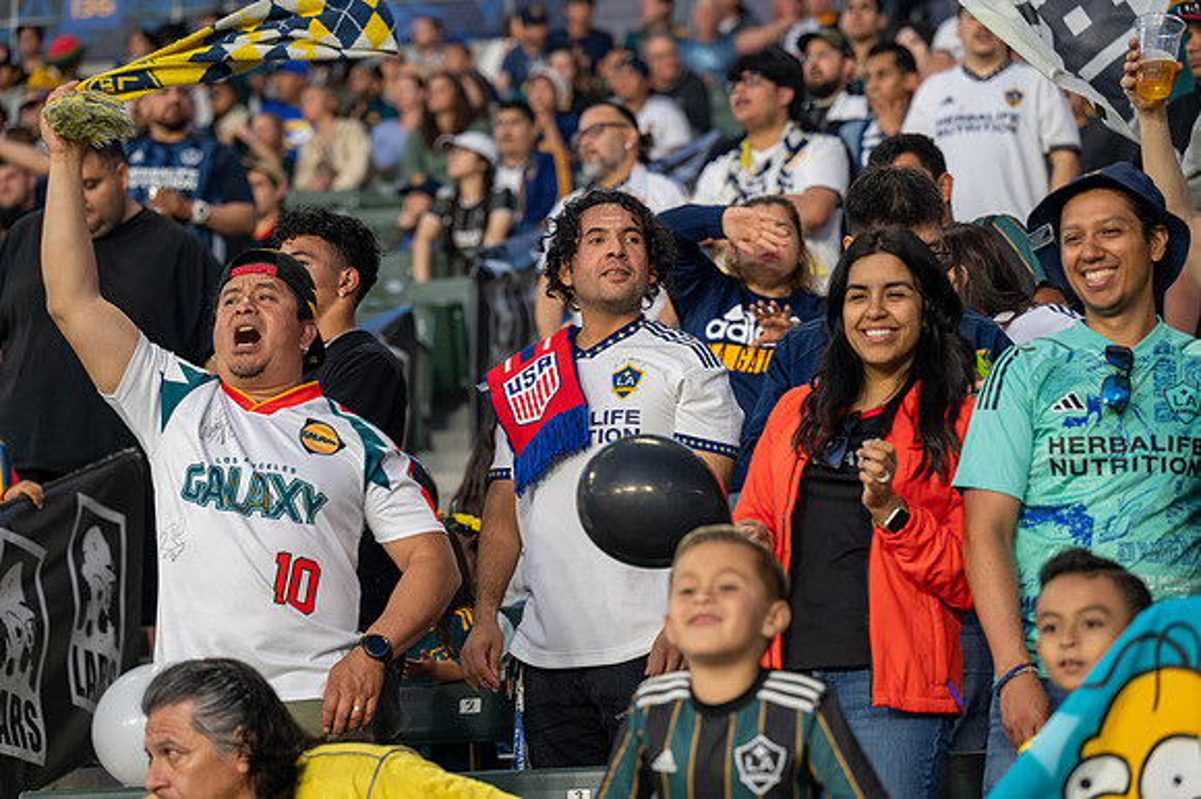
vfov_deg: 11.4
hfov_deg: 17.1
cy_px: 400
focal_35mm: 120
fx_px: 4001
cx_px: 600
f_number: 3.5
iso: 2000
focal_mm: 120
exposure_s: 1/320
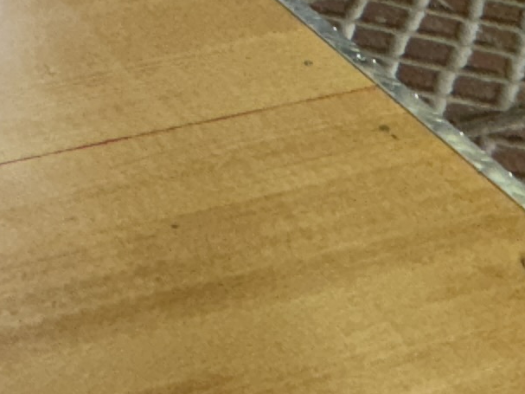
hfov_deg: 17.2
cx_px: -426
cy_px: -772
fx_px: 1410
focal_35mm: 93
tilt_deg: -4.2
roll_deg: +0.6
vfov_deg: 10.9
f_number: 2.2
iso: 64
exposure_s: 1/100
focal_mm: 2.22
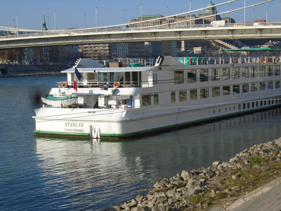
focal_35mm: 79
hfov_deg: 24.7
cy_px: 106
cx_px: 140
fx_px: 641
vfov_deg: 18.7
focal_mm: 14
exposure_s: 1/500
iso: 100
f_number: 6.1
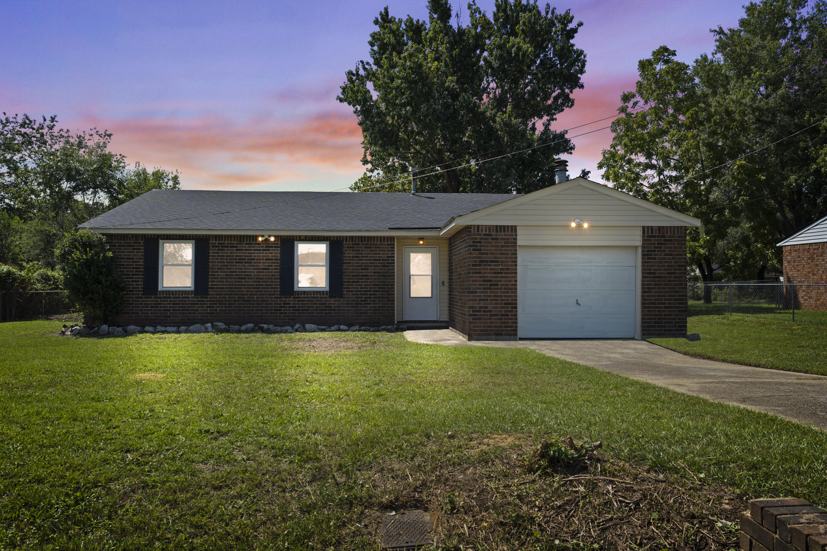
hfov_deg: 69.4
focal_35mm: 26
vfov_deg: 49.6
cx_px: 414
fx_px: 597
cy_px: 276
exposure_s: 1/125
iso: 250
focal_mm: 26
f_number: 8
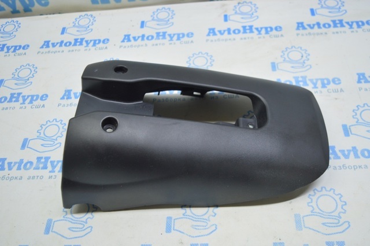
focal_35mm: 36
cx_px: 185
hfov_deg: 53.2
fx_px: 370
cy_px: 123
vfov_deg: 36.8
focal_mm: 24
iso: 400
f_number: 4
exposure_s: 1/40
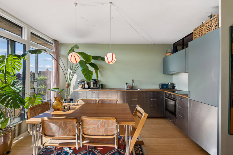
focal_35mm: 15
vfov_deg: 77.3
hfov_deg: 100.4
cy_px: 78
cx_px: 116
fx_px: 97
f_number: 9
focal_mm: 15
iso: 160
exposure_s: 1/100
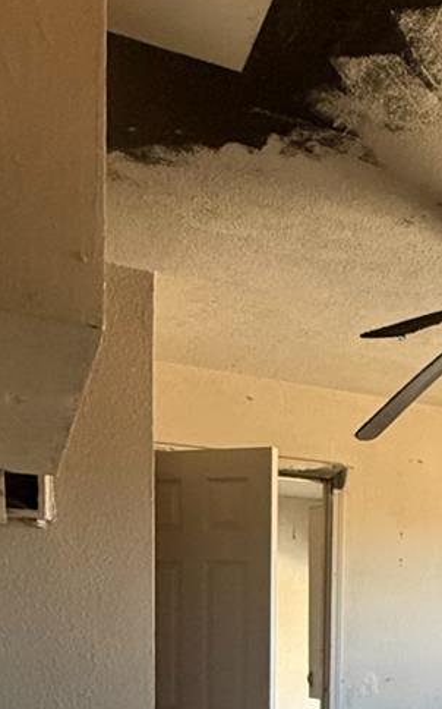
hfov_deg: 25.7
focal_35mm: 46
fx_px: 888
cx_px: 494
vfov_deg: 38.7
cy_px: 706
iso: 400
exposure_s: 1/93
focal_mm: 2.22
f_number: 2.2
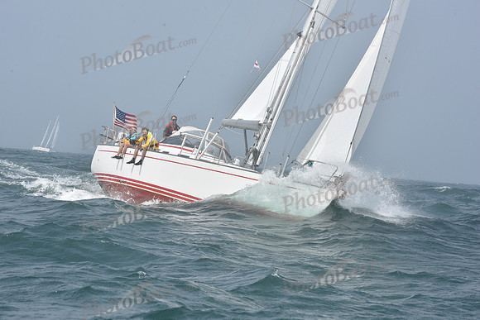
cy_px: 160
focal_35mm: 112
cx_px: 240
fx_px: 1494
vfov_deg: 12.2
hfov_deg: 18.3
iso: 320
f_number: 13
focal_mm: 112
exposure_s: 1/800
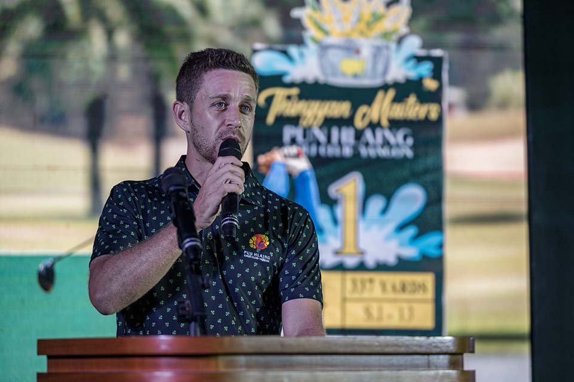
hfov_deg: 17.8
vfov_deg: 11.9
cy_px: 191
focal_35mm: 115
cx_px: 287
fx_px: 1833
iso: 500
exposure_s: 1/160
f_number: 2.8
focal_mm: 115
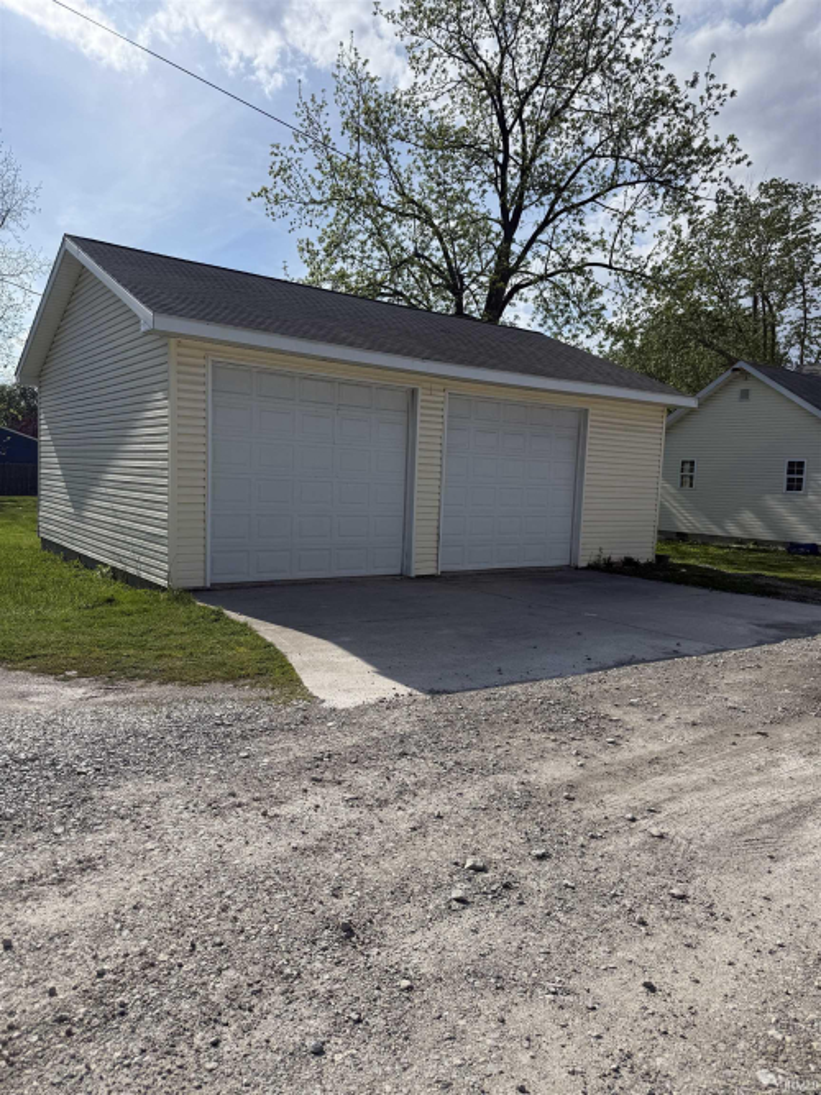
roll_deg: -3.0
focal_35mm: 24
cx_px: 410
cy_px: 548
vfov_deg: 71.6
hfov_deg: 56.8
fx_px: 759
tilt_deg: -4.8
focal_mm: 6.76
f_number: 1.78
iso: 80
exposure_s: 1/8130
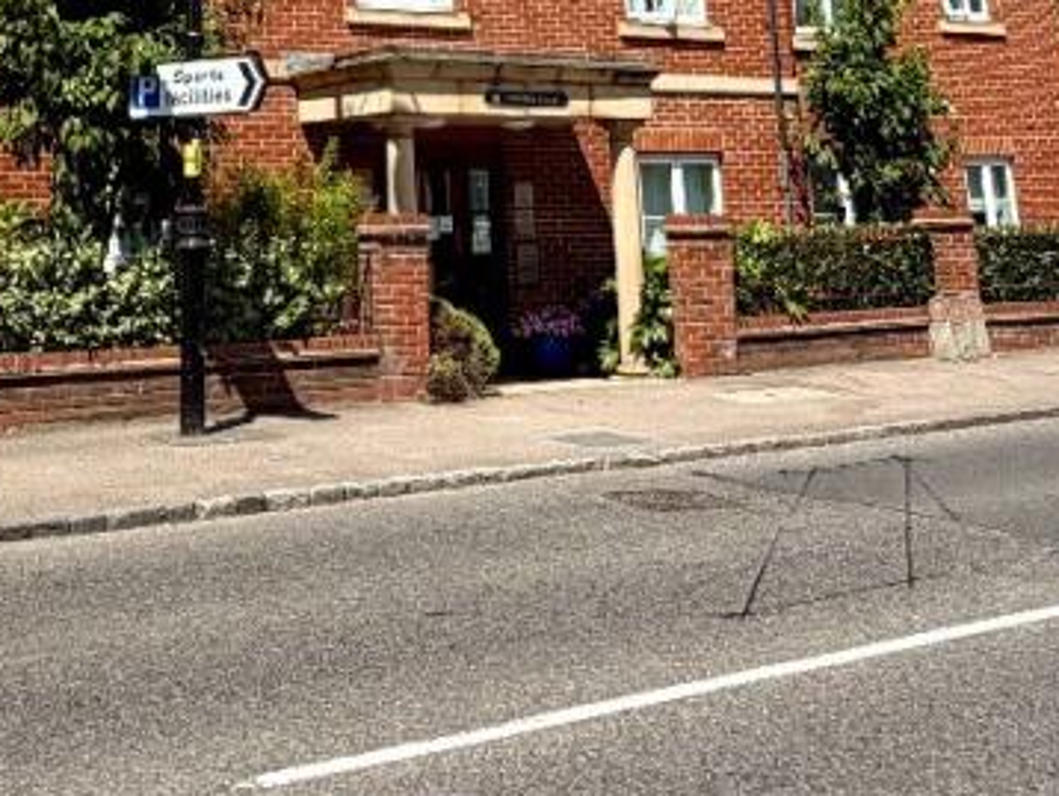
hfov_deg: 44.2
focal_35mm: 40
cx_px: 192
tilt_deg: +15.8
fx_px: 1225
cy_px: -243
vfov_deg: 29.1
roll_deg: +0.5
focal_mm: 2.22
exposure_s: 1/770
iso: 25
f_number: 2.2
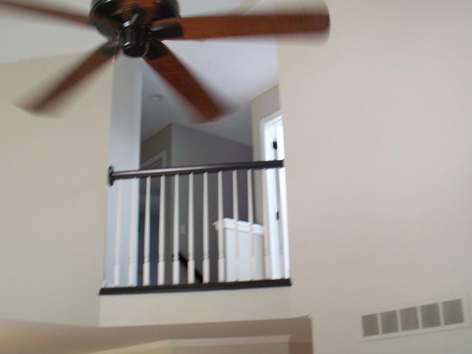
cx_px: 226
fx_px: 627
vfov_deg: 31.5
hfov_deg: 41.2
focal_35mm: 46
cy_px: 165
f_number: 2.8
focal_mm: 7.54
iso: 160
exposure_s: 1/30
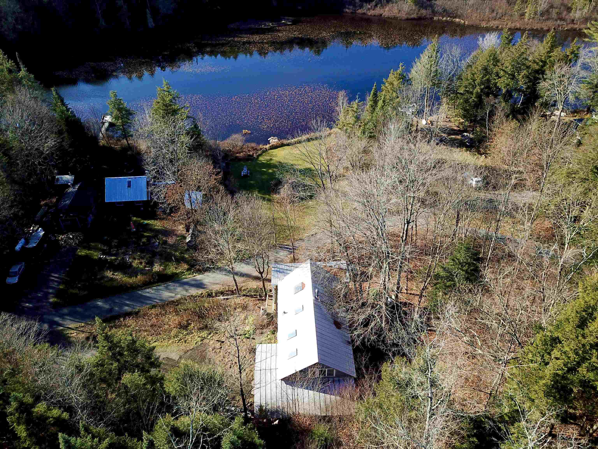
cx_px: 299
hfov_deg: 67.3
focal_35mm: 26
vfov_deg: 53.1
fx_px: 449
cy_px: 224
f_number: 2.2
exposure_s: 1/584
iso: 100
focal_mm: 4.73
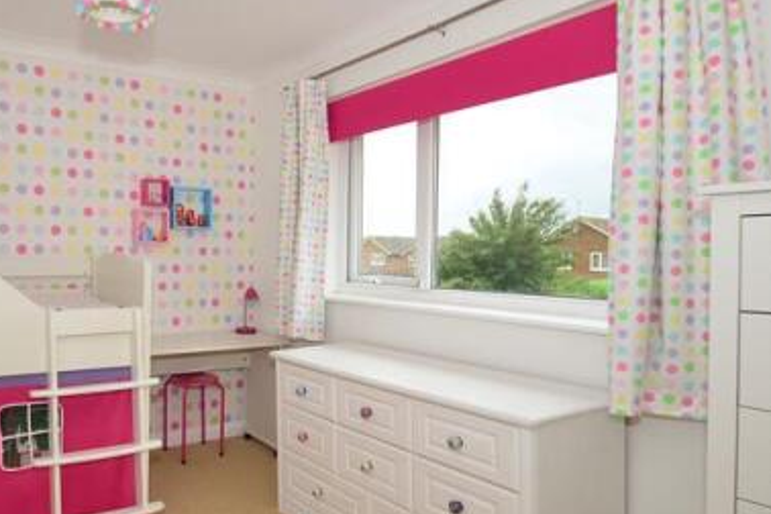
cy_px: 262
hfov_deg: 66.6
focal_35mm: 26
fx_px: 557
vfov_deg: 49.6
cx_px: 230
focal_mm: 10
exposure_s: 1/100
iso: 200
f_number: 5
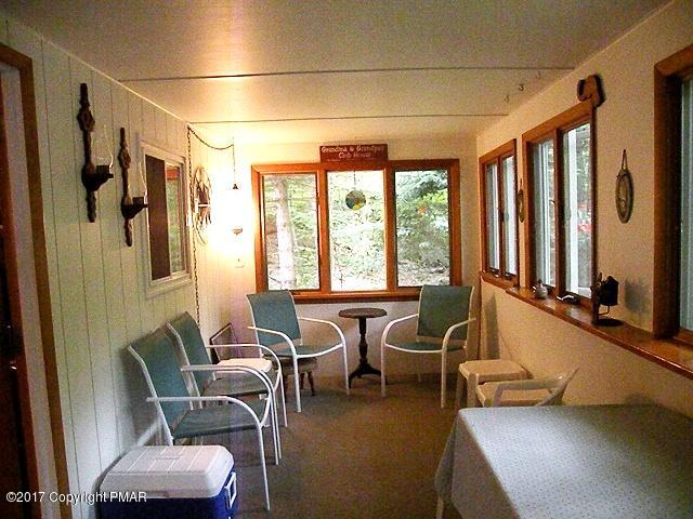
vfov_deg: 51.4
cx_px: 346
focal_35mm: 27
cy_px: 260
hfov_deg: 65.3
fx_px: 541
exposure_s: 1/188
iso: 1600
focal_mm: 4.7
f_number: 2.8
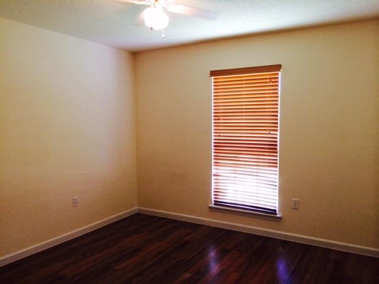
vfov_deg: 46.8
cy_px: 142
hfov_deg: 60.0
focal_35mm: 30
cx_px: 190
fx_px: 328
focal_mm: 4.12
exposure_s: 1/30
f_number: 2.2
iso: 125
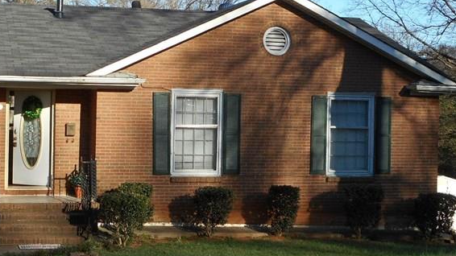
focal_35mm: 67
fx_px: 810
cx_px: 117
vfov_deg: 18.0
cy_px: 108
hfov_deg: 30.9
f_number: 4.2
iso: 80
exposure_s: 1/320
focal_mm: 6
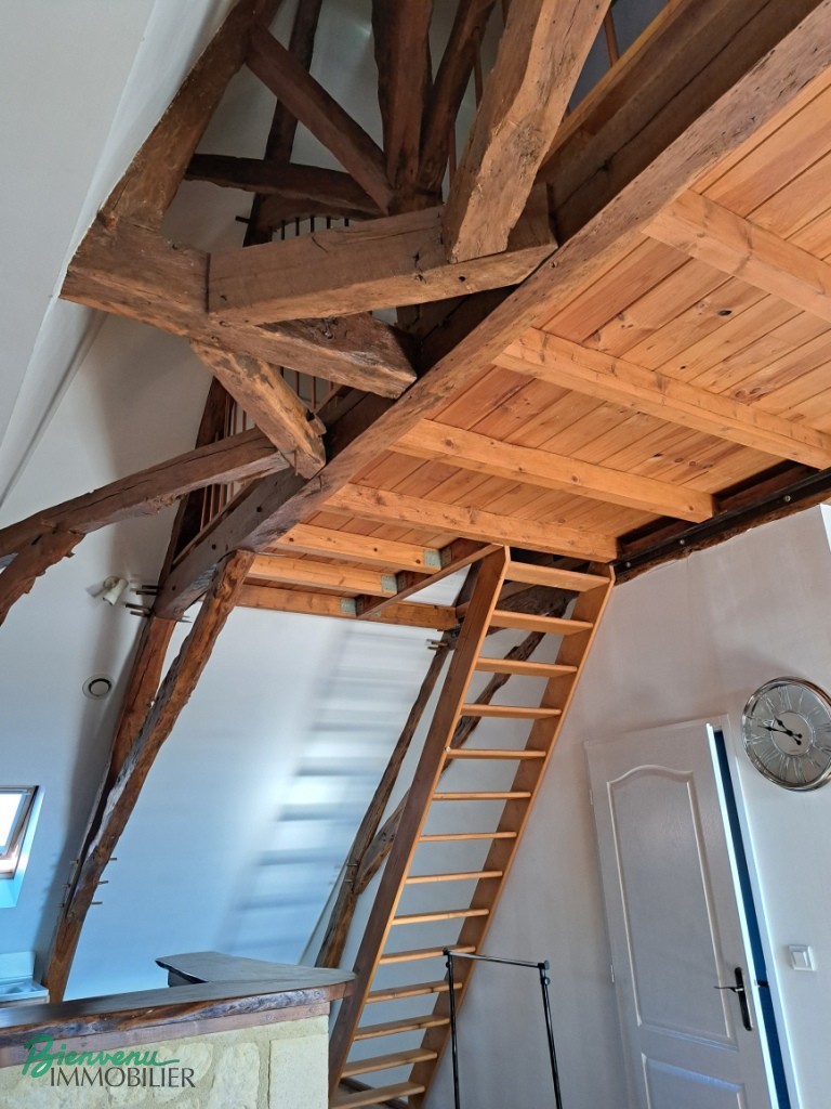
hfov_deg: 56.8
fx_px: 768
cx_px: 416
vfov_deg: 71.6
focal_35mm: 24
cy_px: 554
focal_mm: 5.23
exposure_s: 1/50
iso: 250
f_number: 1.8
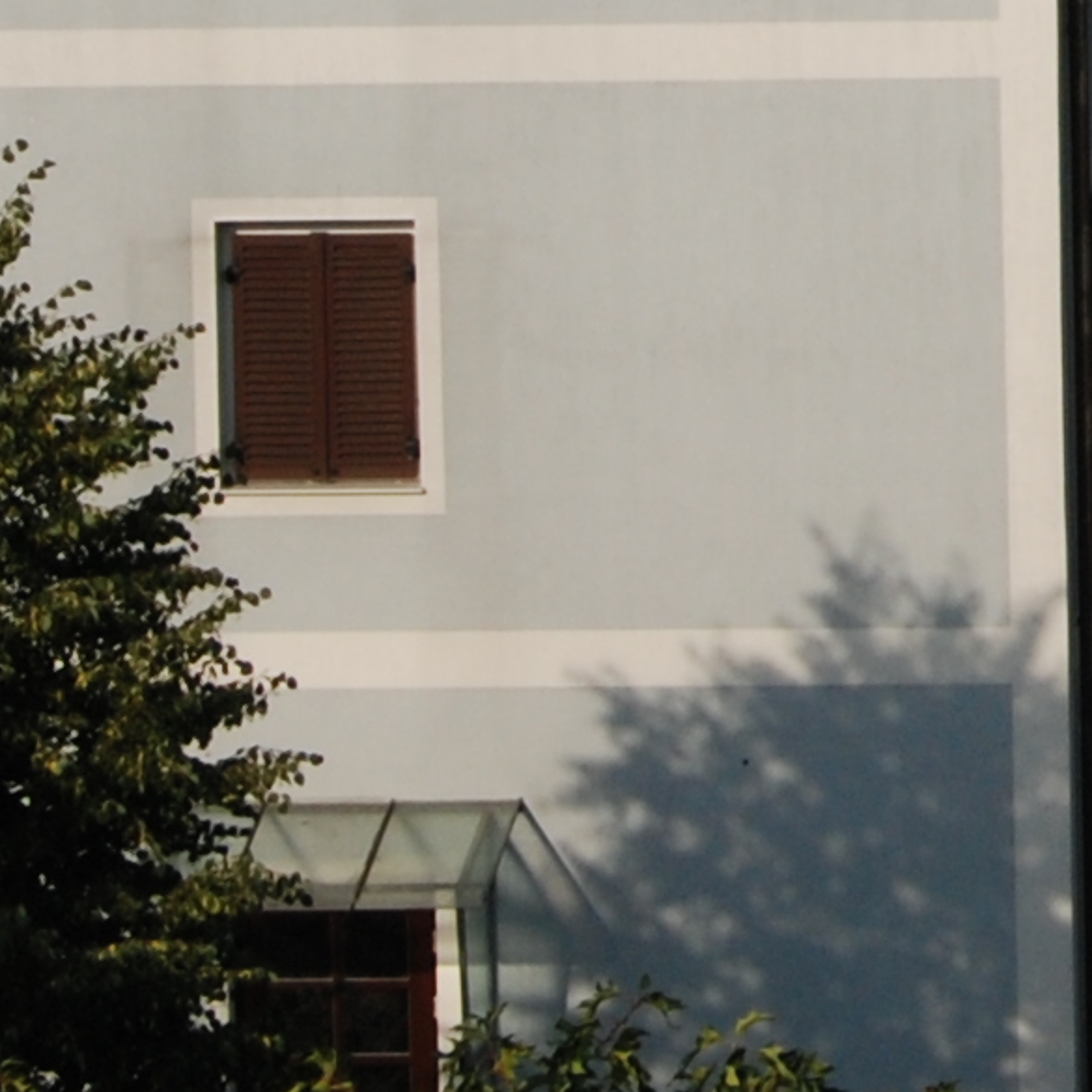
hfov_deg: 5.1
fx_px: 12063
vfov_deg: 5.1
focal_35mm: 338
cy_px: -818
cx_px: 1962
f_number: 11
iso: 200
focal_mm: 40
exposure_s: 1/500
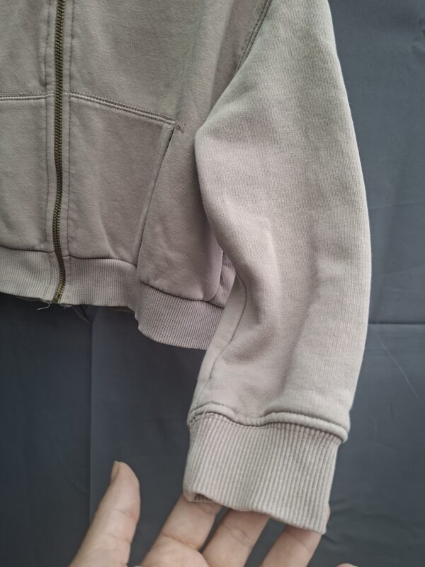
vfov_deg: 73.9
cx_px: 212
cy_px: 284
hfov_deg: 58.9
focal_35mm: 23
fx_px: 377
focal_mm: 5.54
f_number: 1.8
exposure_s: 1/60
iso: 50
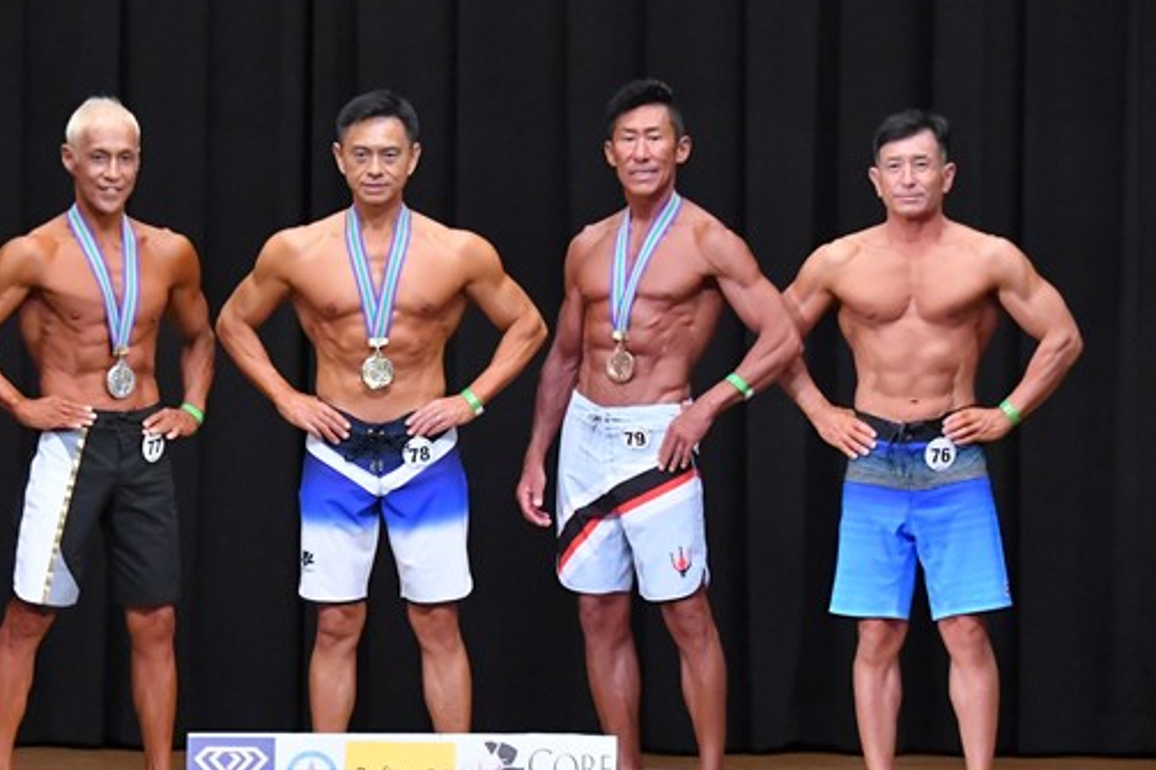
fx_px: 8314
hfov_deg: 8.0
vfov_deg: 5.3
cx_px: 438
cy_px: 490
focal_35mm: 259
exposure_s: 1/400
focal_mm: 112
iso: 8000
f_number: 5.6
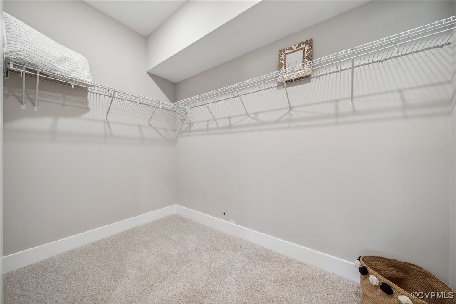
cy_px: 152
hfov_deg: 112.6
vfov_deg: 89.9
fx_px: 152
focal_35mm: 12
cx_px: 228
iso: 100
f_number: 7.1
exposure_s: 1/3.33
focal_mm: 12
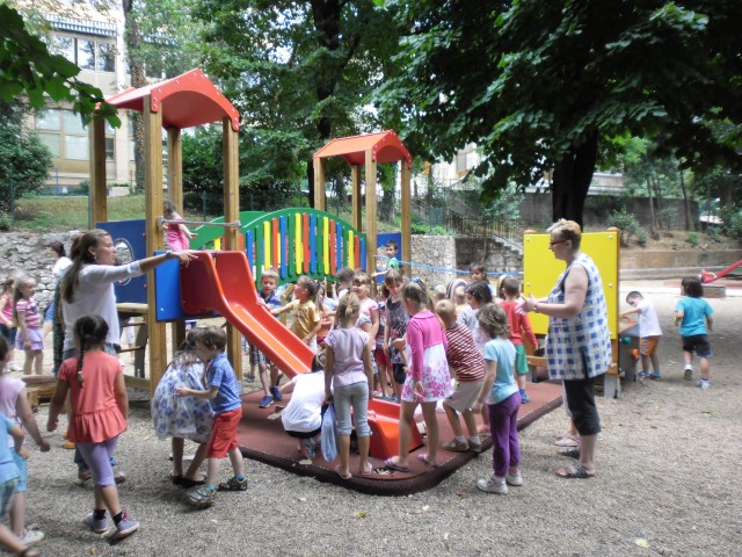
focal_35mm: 27
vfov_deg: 51.4
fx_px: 579
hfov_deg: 65.3
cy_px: 278
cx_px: 371
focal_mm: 4.8
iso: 100
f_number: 2.9
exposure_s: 1/86
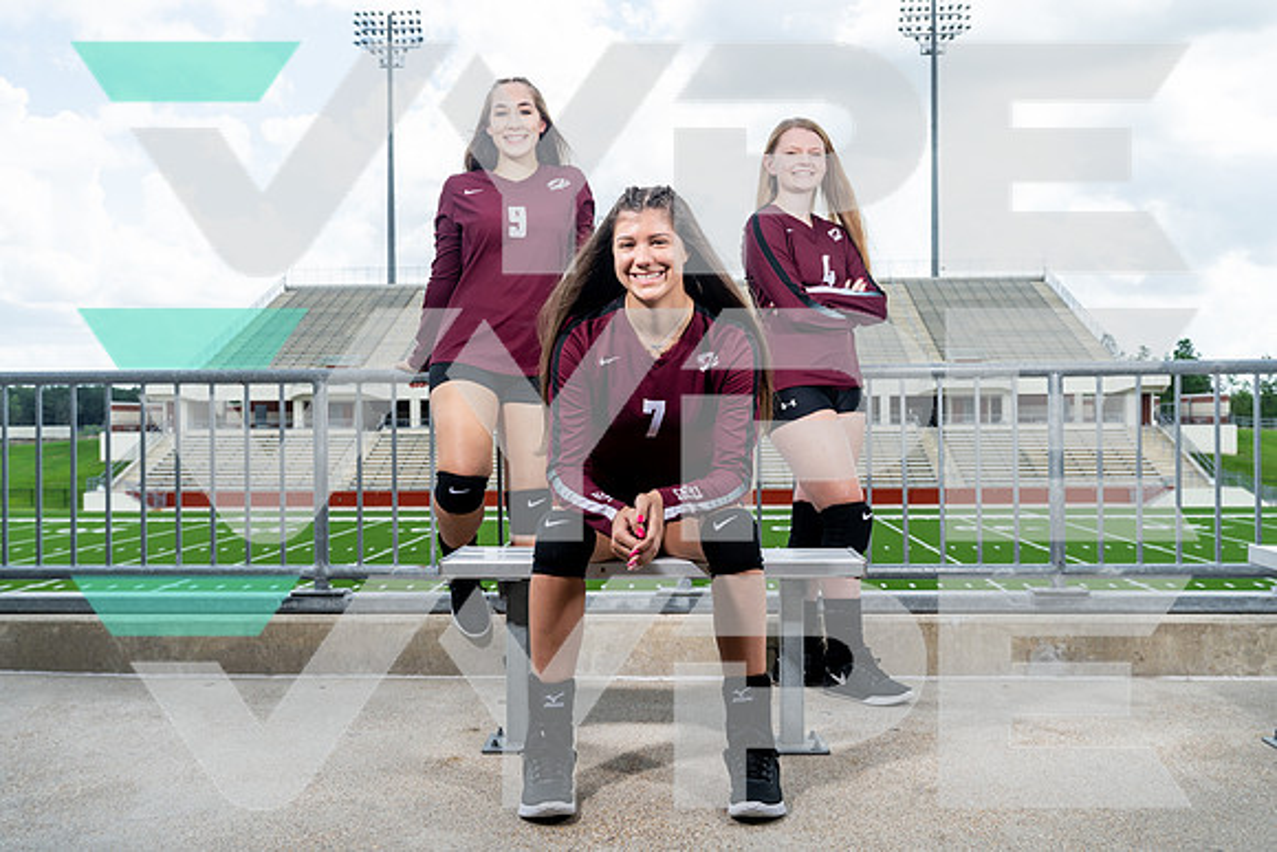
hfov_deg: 53.1
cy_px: 426
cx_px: 638
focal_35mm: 36
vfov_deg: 36.9
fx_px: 1277
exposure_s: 1/125
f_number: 8
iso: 100
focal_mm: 36
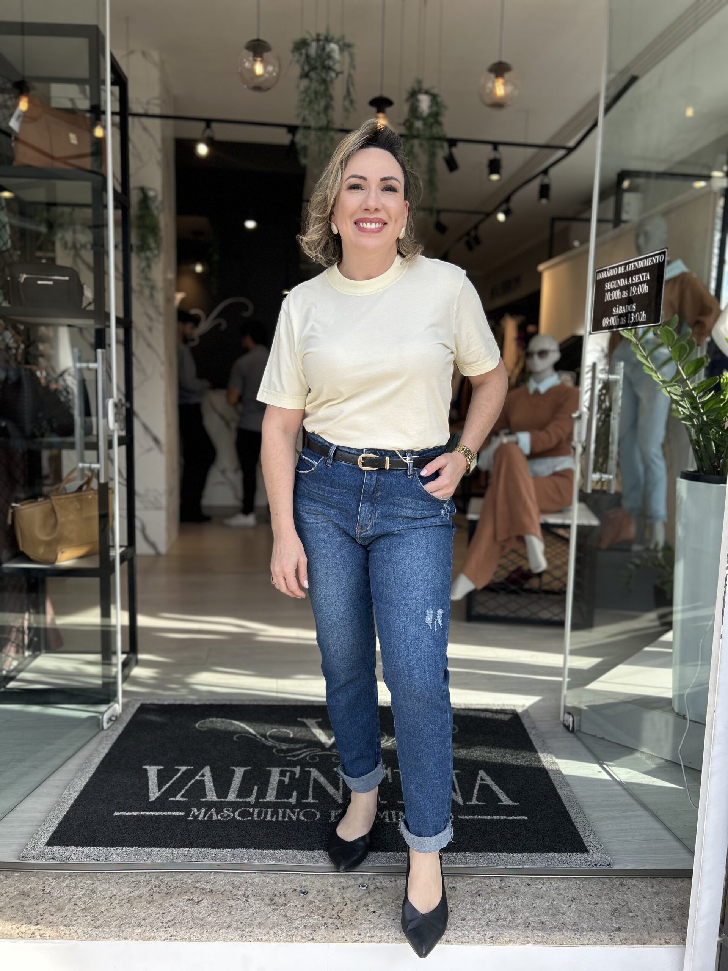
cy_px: 486
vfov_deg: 67.3
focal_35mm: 26
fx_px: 729
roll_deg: -2.0
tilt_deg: -5.7
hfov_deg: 53.1
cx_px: 364
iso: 50
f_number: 1.5
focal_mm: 5.7
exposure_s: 1/578
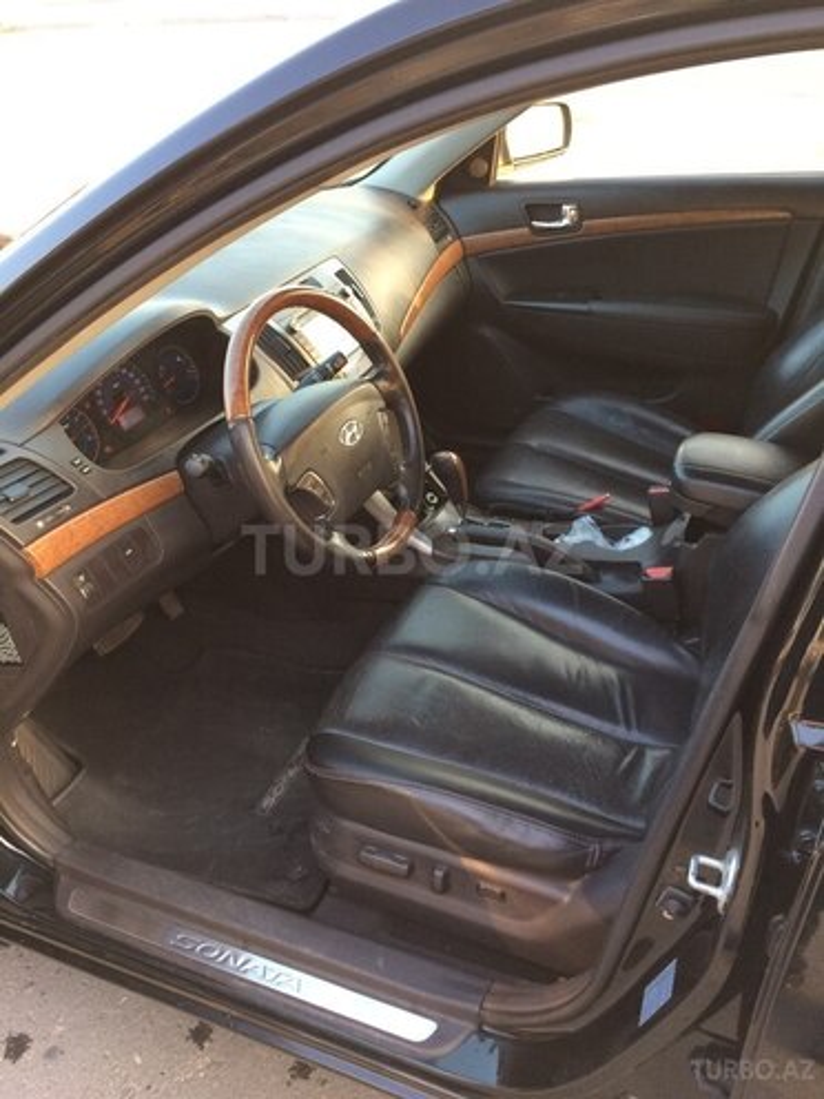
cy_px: 550
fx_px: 920
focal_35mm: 29
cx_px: 412
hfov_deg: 48.2
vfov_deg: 61.7
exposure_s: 1/33
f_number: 2.2
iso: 50
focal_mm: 4.15
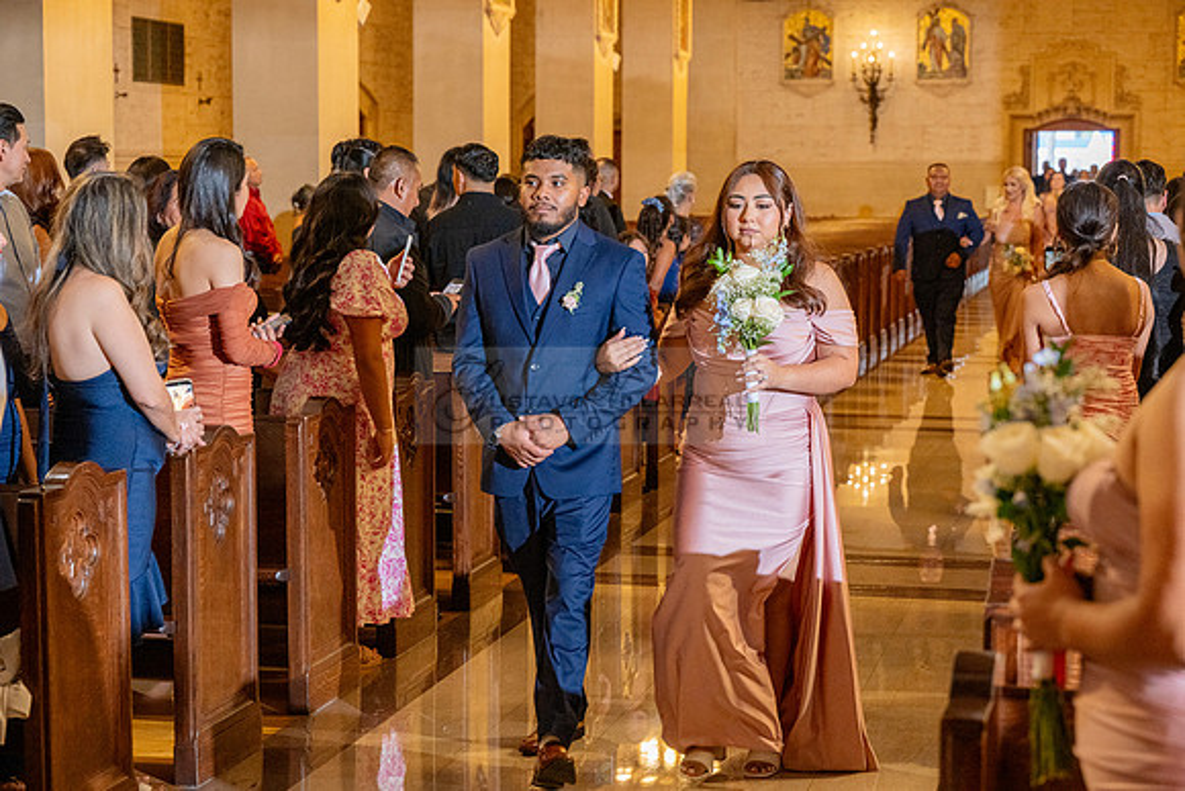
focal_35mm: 70
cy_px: 396
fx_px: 2305
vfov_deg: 19.5
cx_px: 592
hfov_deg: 28.8
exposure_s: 1/200
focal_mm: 70
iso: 2000
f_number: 4.5
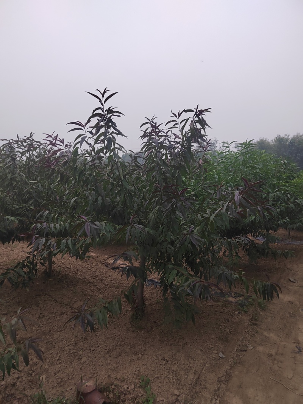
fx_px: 268
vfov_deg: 73.9
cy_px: 202
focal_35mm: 23
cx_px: 152
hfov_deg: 58.9
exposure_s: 1/120
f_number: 1.9
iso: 211
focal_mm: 5.52
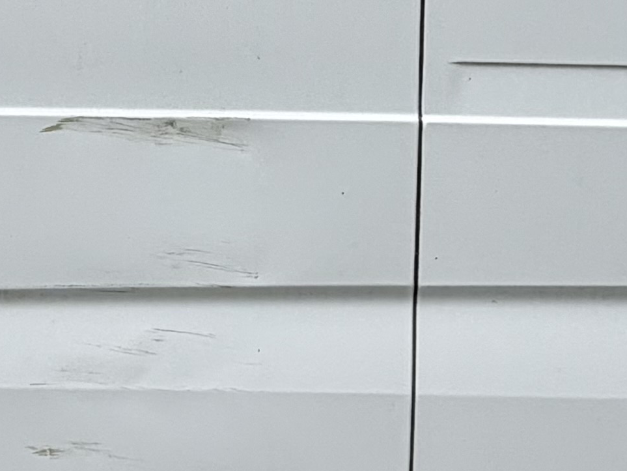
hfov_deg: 23.5
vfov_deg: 17.7
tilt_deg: -4.7
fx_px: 1504
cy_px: 145
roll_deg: -2.8
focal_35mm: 83
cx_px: 238
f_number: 2.2
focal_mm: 2.22
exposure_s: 1/502
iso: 40
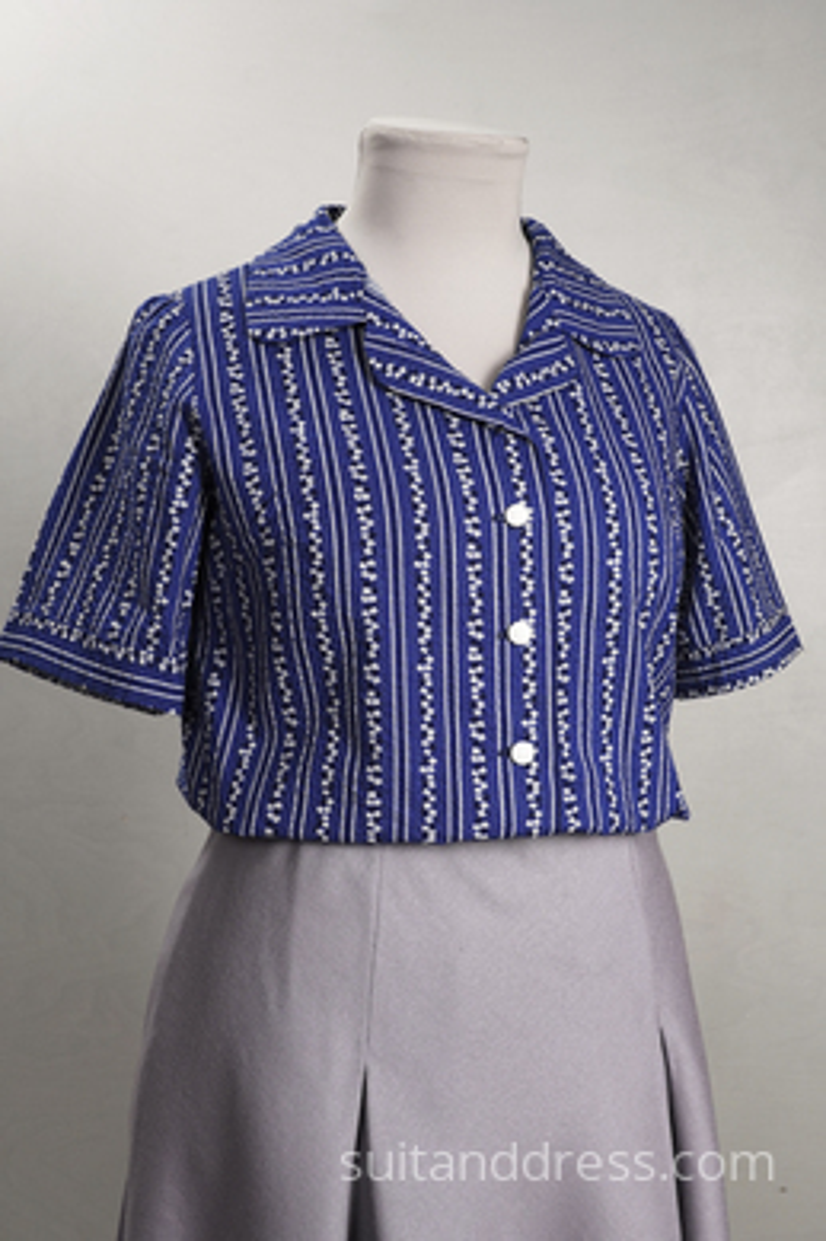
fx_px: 1653
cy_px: 620
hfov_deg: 28.1
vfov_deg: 41.1
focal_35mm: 48
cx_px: 413
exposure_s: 1/30
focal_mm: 32
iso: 320
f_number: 8
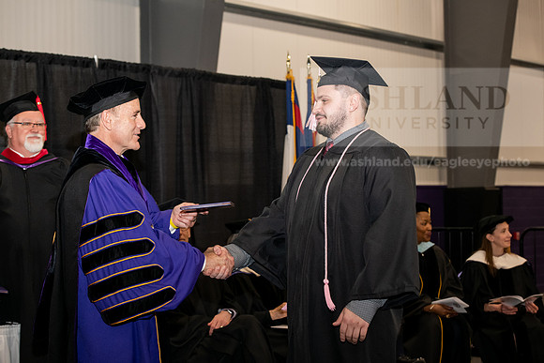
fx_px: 1058
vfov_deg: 19.5
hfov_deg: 28.8
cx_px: 272
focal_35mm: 70
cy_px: 182
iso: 2000
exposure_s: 1/200
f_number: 5.6
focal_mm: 70
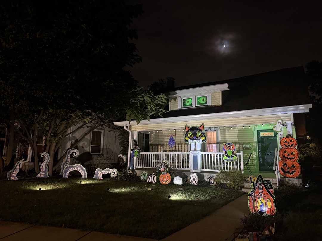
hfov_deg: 71.6
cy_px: 120
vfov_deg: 56.8
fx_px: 223
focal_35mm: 24
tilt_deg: +9.2
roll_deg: -1.6
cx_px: 161
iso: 1000
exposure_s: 1/30
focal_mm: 6.76
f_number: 1.78
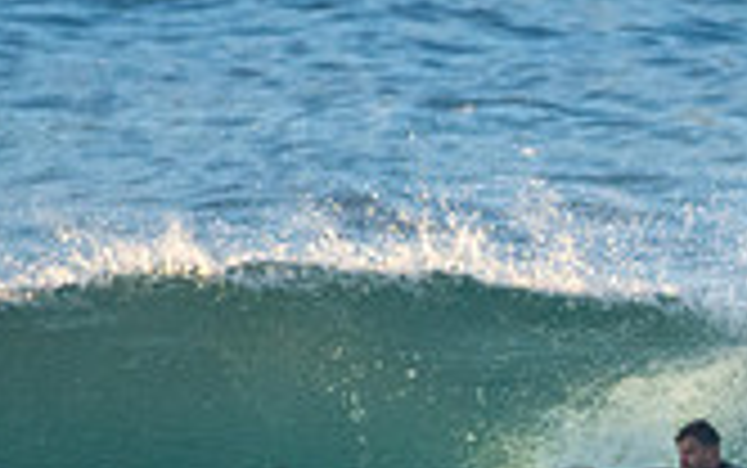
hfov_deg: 0.8
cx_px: 738
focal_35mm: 2667
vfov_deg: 0.5
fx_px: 54332
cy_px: 497
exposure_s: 1/2000
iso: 1600
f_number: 5.6
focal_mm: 500
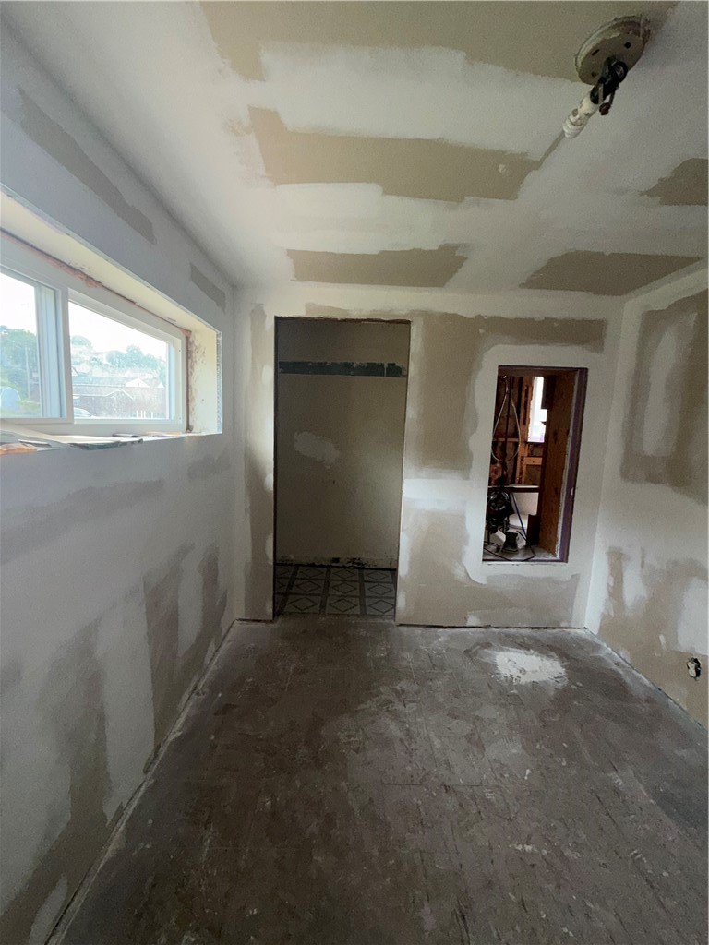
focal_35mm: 14
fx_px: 382
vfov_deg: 102.1
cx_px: 354
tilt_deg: -6.6
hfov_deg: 85.7
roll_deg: -2.8
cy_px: 472
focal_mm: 2.22
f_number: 2.2
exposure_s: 1/100
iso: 100
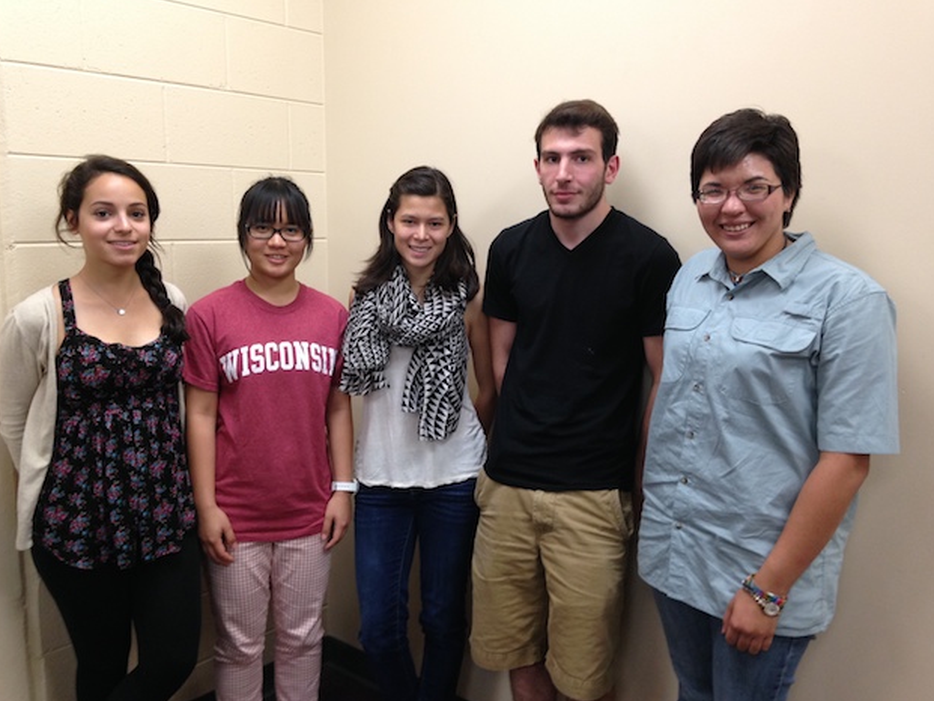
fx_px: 918
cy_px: 349
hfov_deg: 53.9
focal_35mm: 34
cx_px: 462
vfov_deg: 41.8
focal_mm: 4.12
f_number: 2.4
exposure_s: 1/20
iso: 100
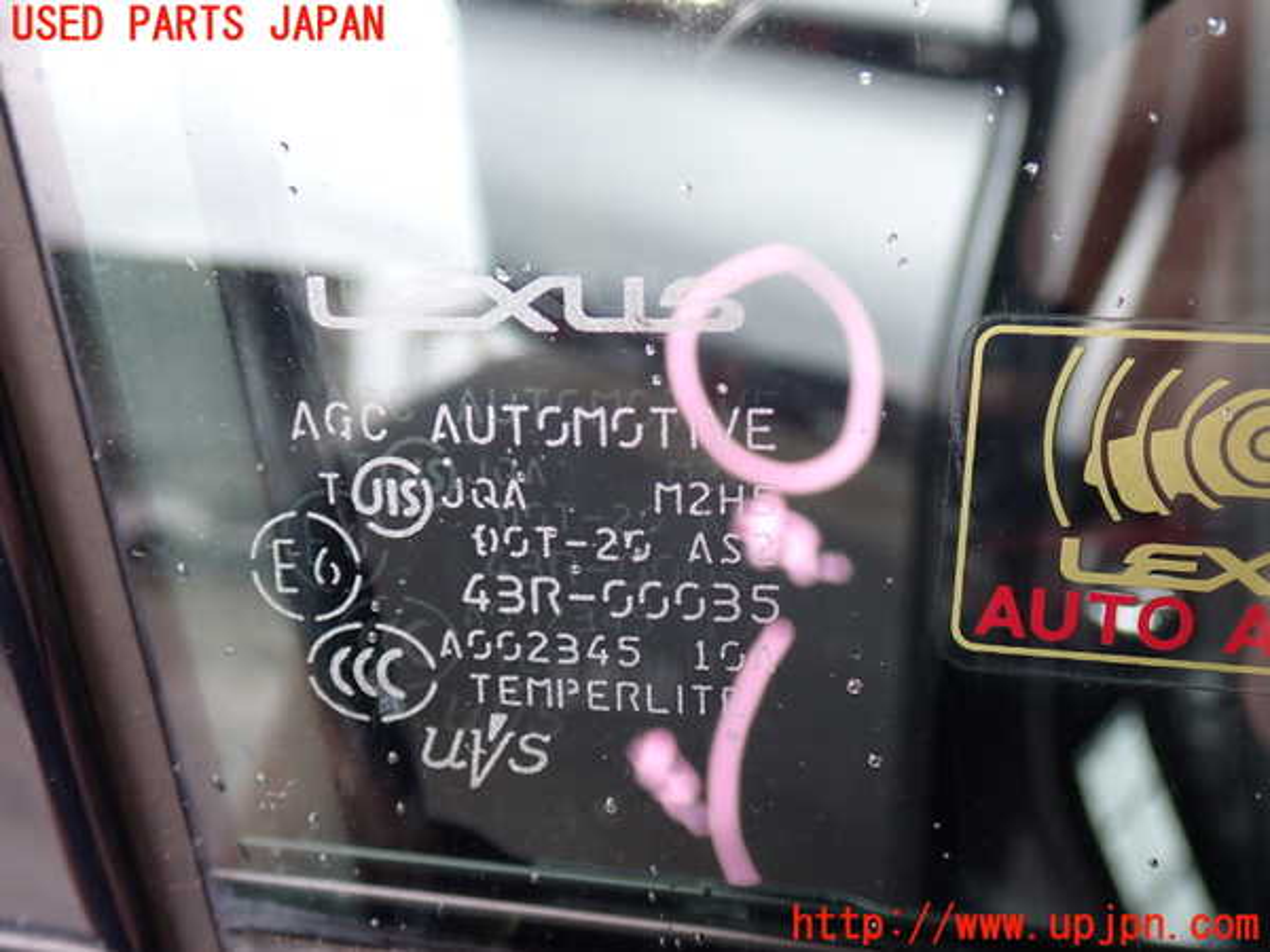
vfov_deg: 37.7
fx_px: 1394
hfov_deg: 49.0
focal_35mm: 38
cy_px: 476
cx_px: 635
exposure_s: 1/80
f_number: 2.7
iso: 160
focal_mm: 6.83
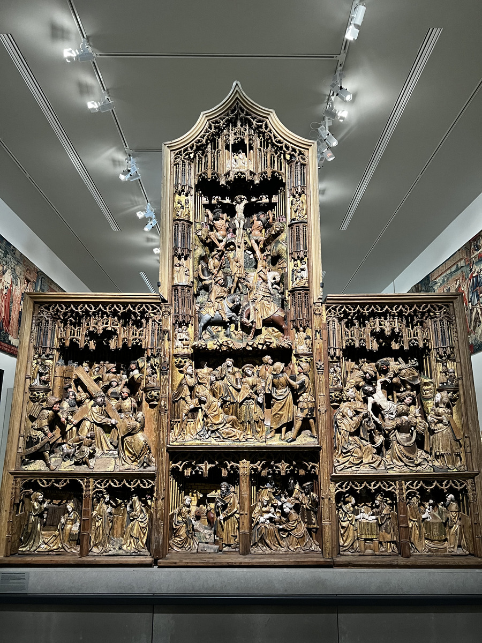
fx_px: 483
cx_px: 241
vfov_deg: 67.3
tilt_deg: +13.6
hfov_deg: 53.1
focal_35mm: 26
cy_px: 322
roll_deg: +0.1
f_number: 1.5
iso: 500
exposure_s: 1/43
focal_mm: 5.7
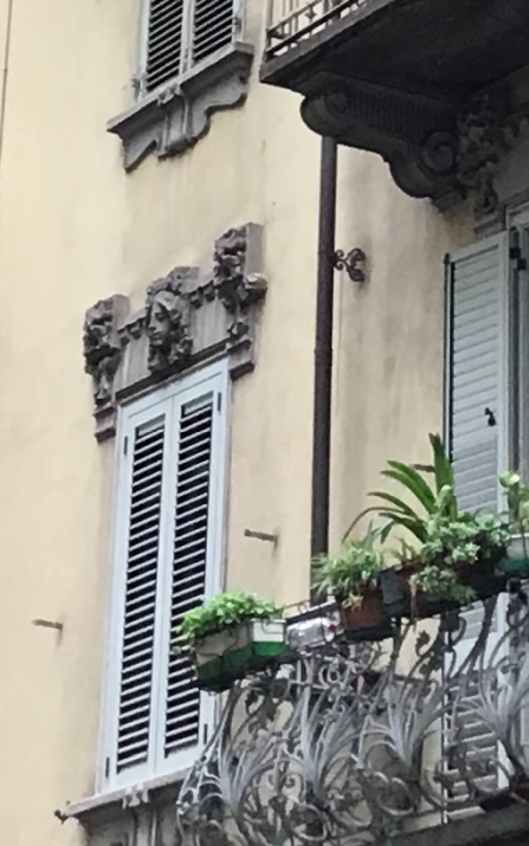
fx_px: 3481
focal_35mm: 151
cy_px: -218
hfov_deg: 8.7
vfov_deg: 13.4
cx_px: 131
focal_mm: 3.3
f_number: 2.4
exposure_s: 1/33
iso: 25
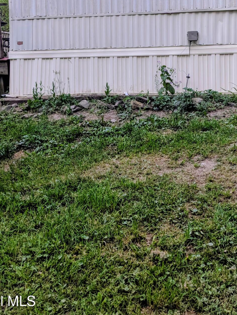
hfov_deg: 37.6
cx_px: 149
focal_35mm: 38
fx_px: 346
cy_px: 75
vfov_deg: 46.9
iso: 271
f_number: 1.68
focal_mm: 6.9
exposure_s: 1/104
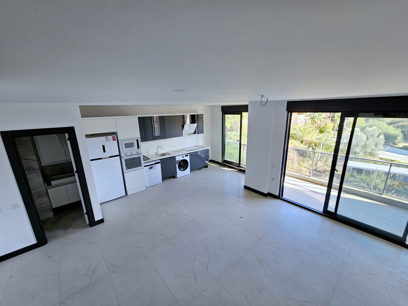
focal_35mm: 13
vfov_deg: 89.9
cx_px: 204
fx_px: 153
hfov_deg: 106.2
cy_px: 153
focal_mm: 2.2
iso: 50
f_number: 2.2
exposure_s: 1/100
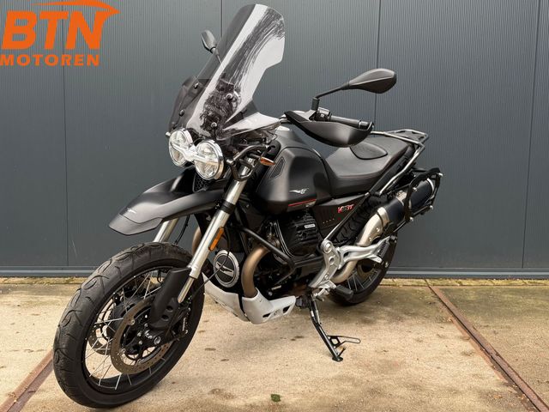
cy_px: 206
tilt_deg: -5.8
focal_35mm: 24
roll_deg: -0.5
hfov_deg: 71.6
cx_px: 274
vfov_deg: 56.8
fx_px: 381
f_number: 1.78
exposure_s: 1/121
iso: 200
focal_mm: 6.76
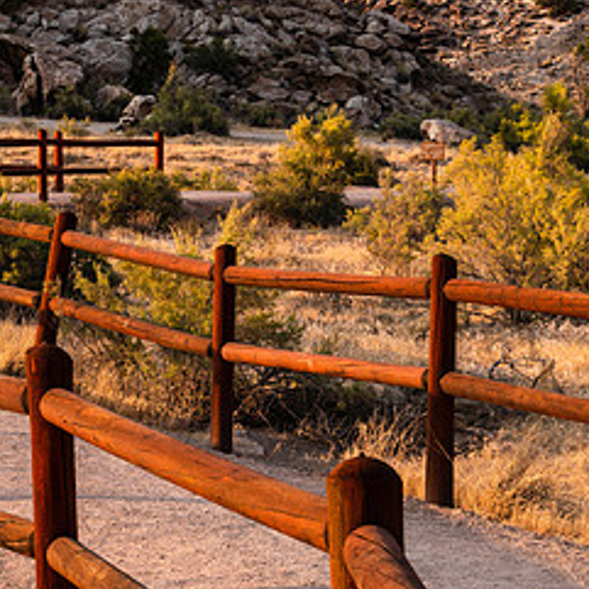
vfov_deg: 13.3
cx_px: 296
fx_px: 2522
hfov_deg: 13.3
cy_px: 288
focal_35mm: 131
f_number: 13
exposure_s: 1/125
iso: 100
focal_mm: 55
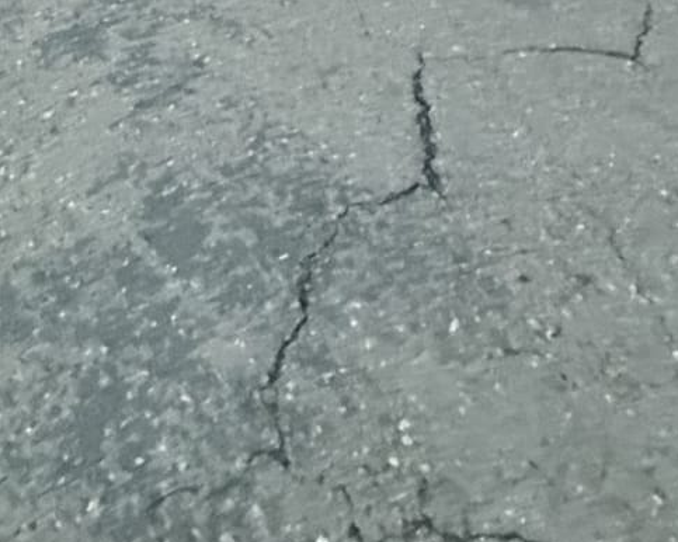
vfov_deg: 16.2
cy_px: -675
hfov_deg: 30.2
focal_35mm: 58
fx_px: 1163
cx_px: -1
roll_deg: +0.1
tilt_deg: -4.3
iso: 800
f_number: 2.2
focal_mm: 2.22
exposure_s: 1/50
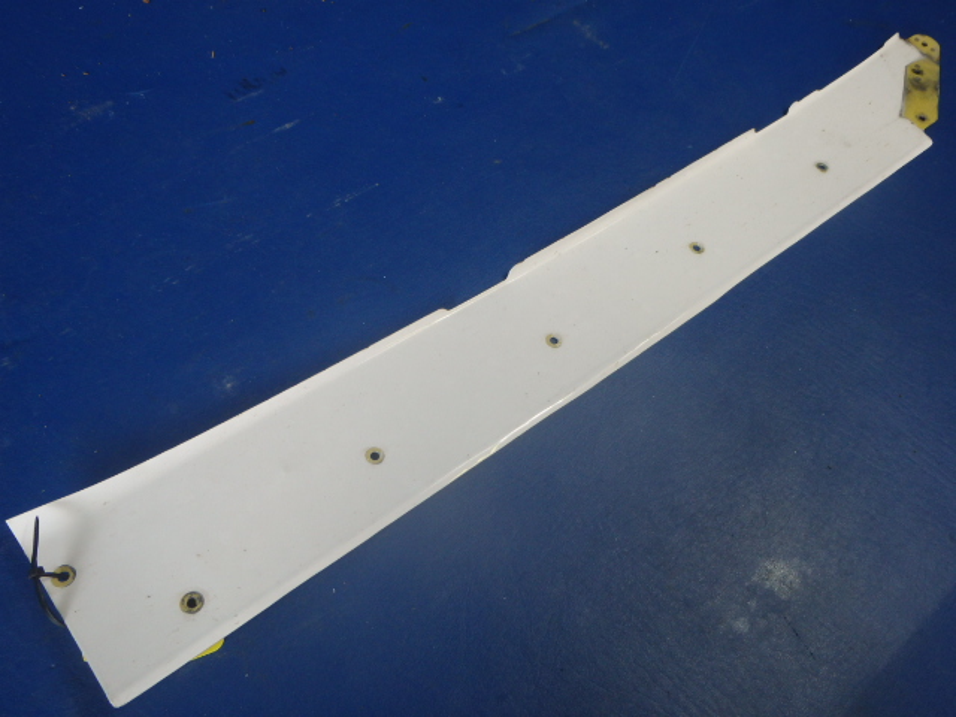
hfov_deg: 60.0
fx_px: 829
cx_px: 478
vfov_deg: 46.8
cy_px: 358
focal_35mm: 30
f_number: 4.1
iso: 200
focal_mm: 5.4
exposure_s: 1/50
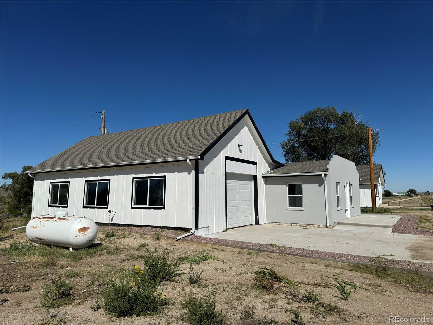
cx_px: 216
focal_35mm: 24
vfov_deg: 56.8
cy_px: 162
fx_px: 300
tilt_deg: +5.6
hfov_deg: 71.6
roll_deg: +0.0
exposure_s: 1/12346
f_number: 1.78
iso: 80
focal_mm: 6.76
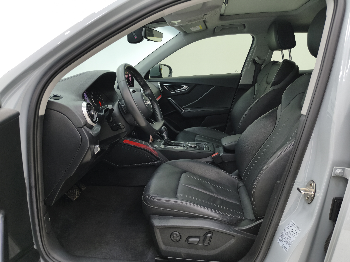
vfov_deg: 58.9
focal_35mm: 23
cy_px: 131
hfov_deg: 73.9
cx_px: 175
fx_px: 233
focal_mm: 5.56
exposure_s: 1/50
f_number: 1.88
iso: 160
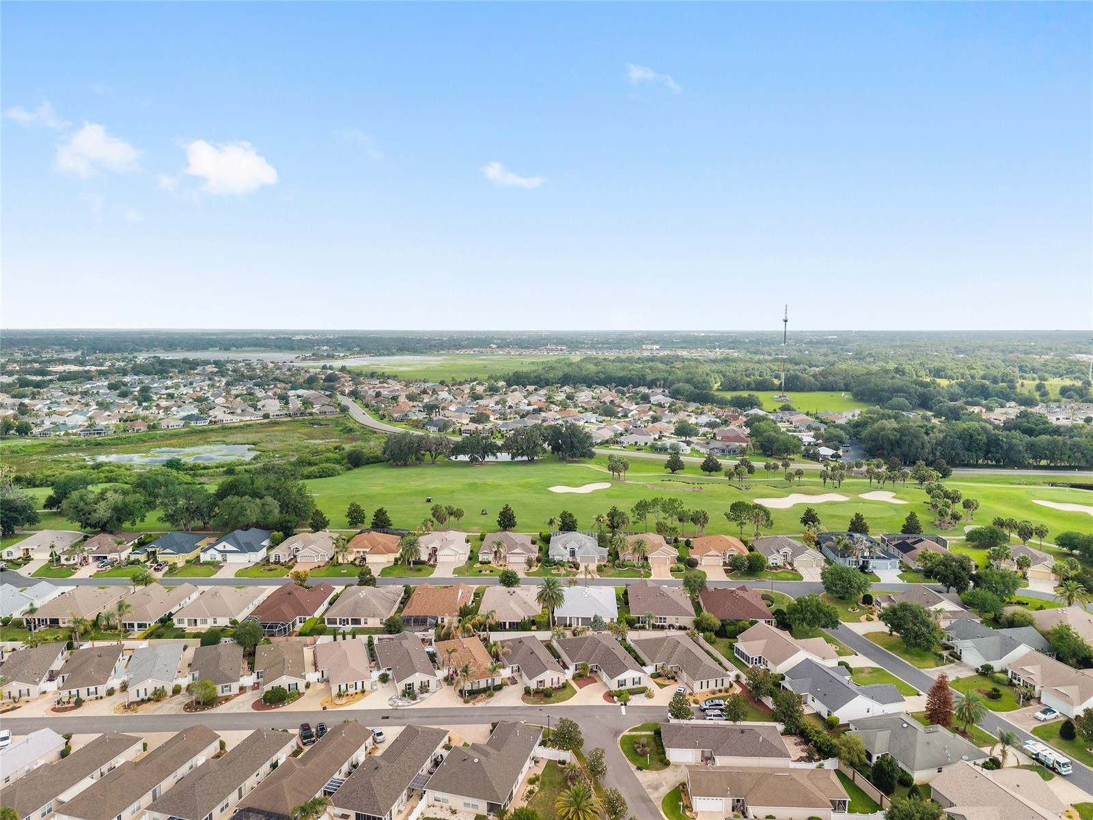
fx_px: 758
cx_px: 546
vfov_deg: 56.8
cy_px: 410
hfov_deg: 71.6
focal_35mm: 24
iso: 150
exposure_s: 1/400
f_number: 1.8
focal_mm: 8.67
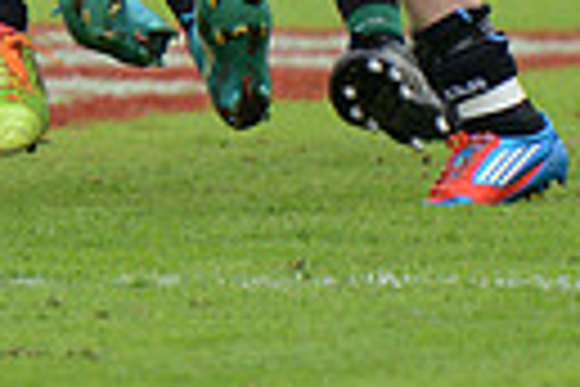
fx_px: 19622
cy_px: -452
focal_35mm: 1218
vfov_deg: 1.1
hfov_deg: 1.7
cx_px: -418
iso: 800
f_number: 4
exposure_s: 1/500
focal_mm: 270
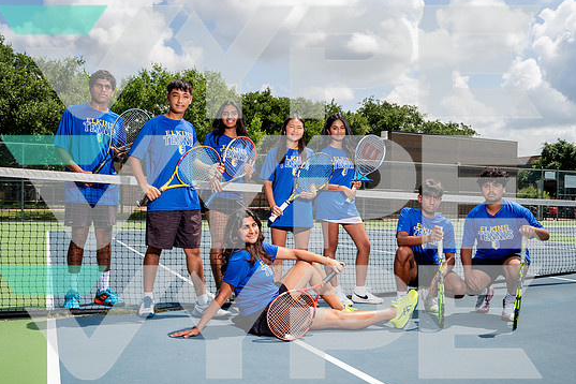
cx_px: 275
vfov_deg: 40.0
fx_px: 528
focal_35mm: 33
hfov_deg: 57.2
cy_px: 196
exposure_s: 1/1600
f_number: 4
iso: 100
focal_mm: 30
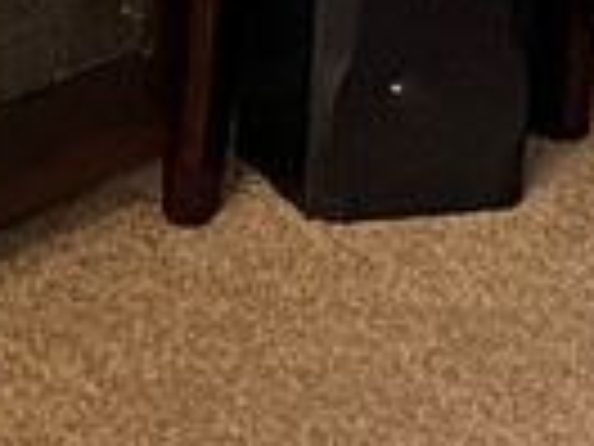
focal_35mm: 202
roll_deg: +1.6
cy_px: -419
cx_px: -711
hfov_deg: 9.0
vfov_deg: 7.1
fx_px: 3466
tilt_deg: -13.5
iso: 500
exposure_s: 1/40
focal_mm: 5.1
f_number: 1.6
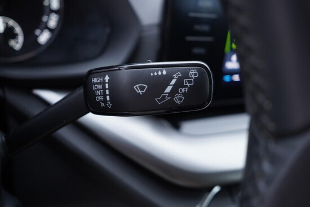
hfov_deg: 53.1
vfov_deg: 36.9
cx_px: 155
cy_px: 104
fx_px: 310
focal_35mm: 36
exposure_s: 1/40
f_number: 2.8
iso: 250
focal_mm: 24
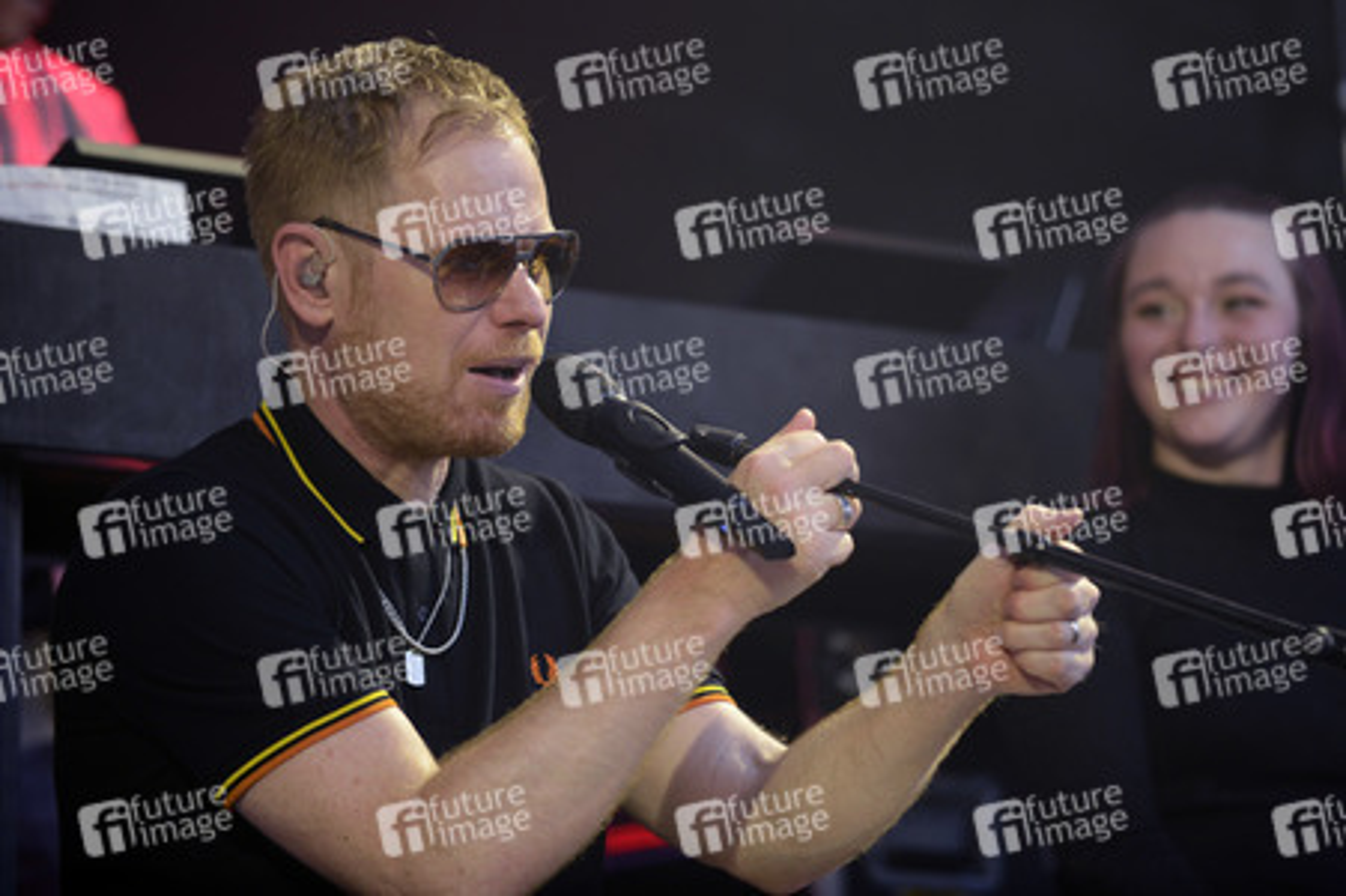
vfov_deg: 7.2
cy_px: 448
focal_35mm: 190
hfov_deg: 10.8
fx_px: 7098
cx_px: 673
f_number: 2.8
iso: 800
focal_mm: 190
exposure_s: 1/250
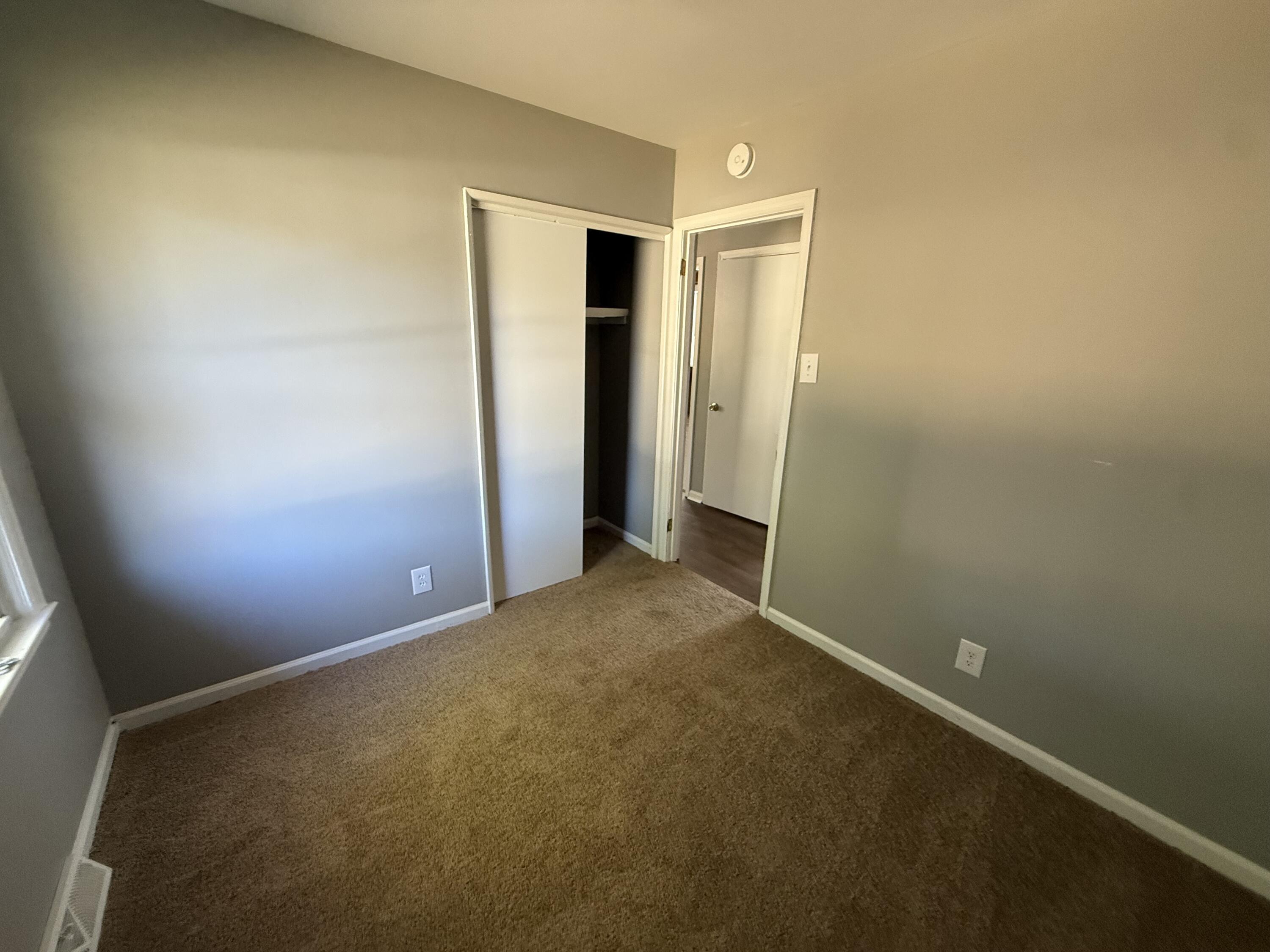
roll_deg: +0.1
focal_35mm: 14
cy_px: 476
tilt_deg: -12.2
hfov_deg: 102.1
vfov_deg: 85.7
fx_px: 514
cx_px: 635
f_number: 2.2
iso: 400
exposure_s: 1/87
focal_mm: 2.22
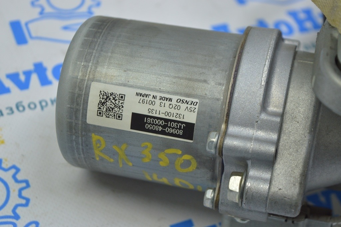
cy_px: 114
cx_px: 170
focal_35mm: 72
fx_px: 681
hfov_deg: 28.1
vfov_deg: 18.9
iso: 400
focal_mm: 48
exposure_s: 1/40
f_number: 5.3
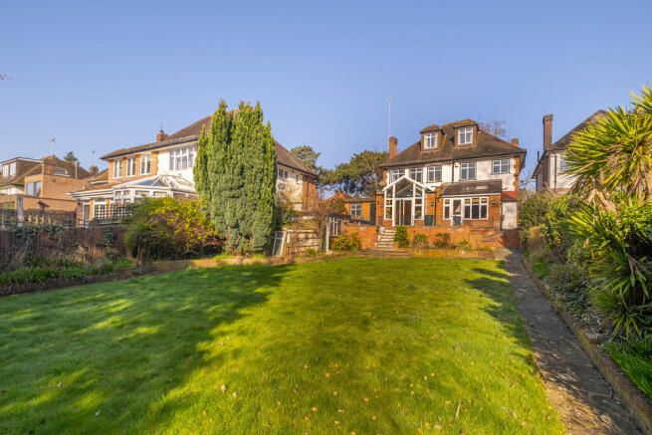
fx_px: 272
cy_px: 218
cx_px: 326
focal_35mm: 15
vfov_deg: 77.4
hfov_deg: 100.4
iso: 400
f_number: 6.4
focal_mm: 10
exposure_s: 1/800
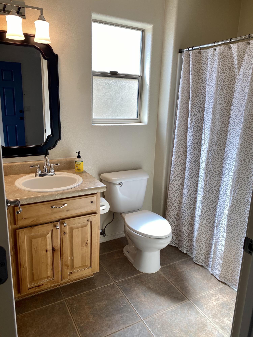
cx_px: 126
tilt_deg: -13.7
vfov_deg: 67.3
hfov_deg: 53.1
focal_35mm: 26
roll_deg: -2.4
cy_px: 168
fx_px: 253
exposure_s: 1/120
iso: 32
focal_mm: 4.25
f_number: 1.8
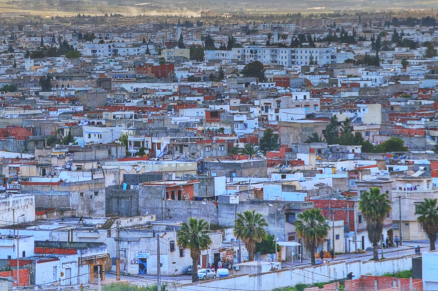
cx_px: 116
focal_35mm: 223
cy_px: 43
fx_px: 2709
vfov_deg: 6.1
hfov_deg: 9.2
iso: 200
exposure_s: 1/320
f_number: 10
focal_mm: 86
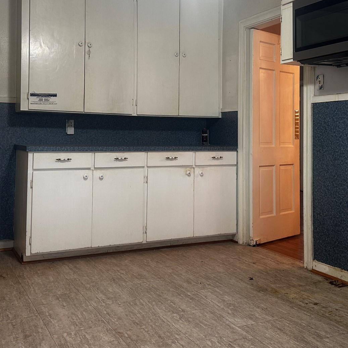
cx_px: 188
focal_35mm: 42
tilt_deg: +2.1
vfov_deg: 39.6
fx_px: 478
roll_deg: -0.1
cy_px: 116
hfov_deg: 40.0
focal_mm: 6.86
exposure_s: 1/60
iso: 160
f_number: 1.78
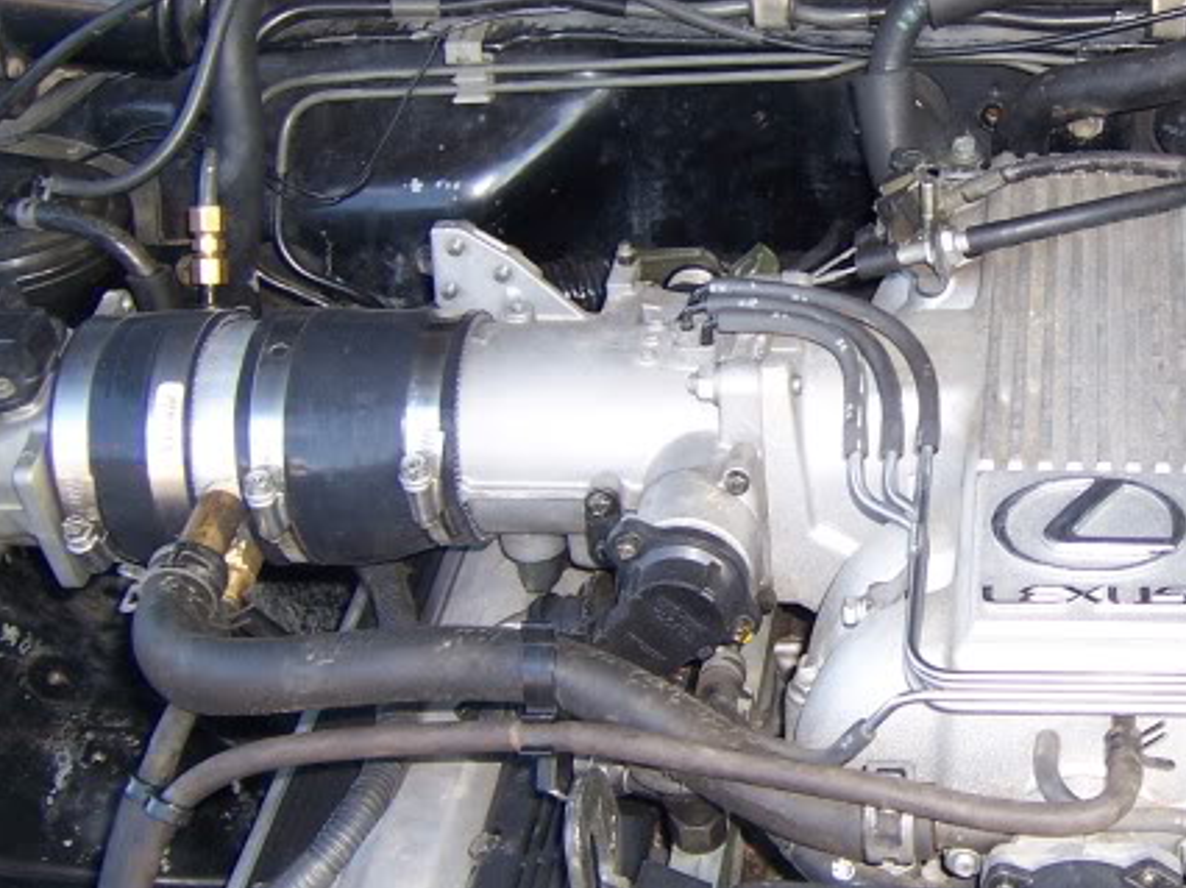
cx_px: 1108
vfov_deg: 23.6
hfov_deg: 29.7
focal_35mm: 62
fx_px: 2123
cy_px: 431
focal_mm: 5.5
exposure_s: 1/60
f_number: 2.8
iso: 80
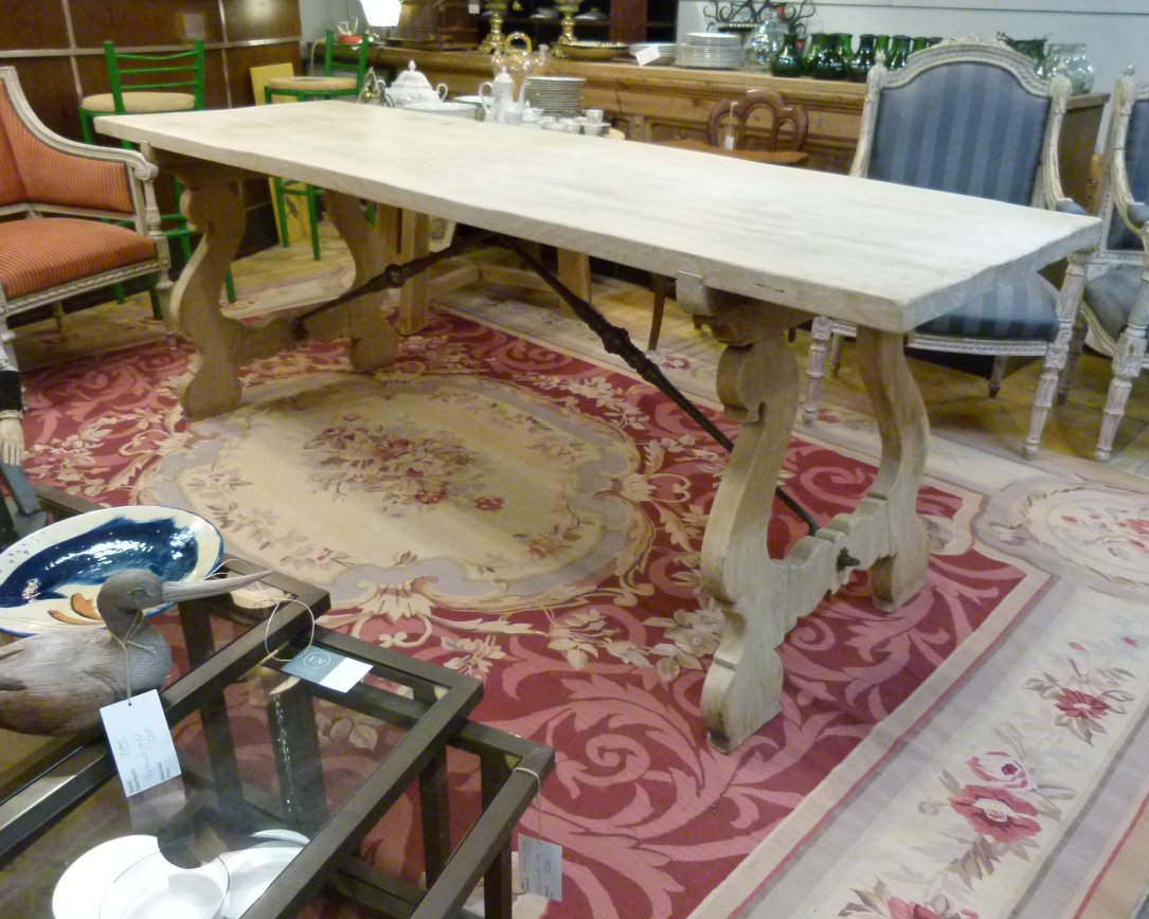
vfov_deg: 53.2
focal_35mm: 27
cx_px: 593
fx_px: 918
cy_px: 458
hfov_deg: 64.1
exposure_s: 1/25
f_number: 2.8
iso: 400
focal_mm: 4.5
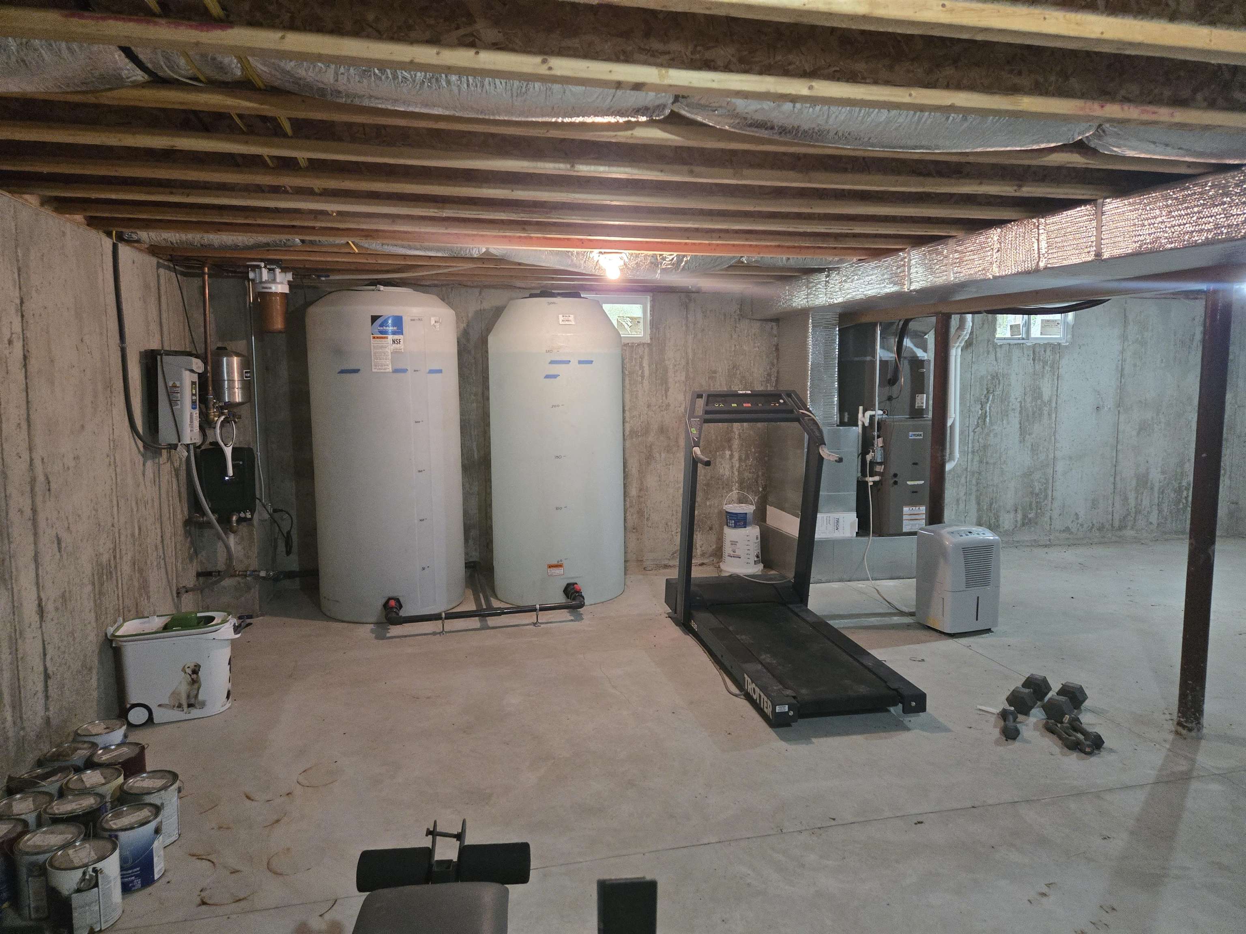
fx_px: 828
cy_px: 467
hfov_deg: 73.9
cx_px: 623
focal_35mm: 23
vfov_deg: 58.9
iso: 800
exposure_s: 1/60
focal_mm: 5.4
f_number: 1.8
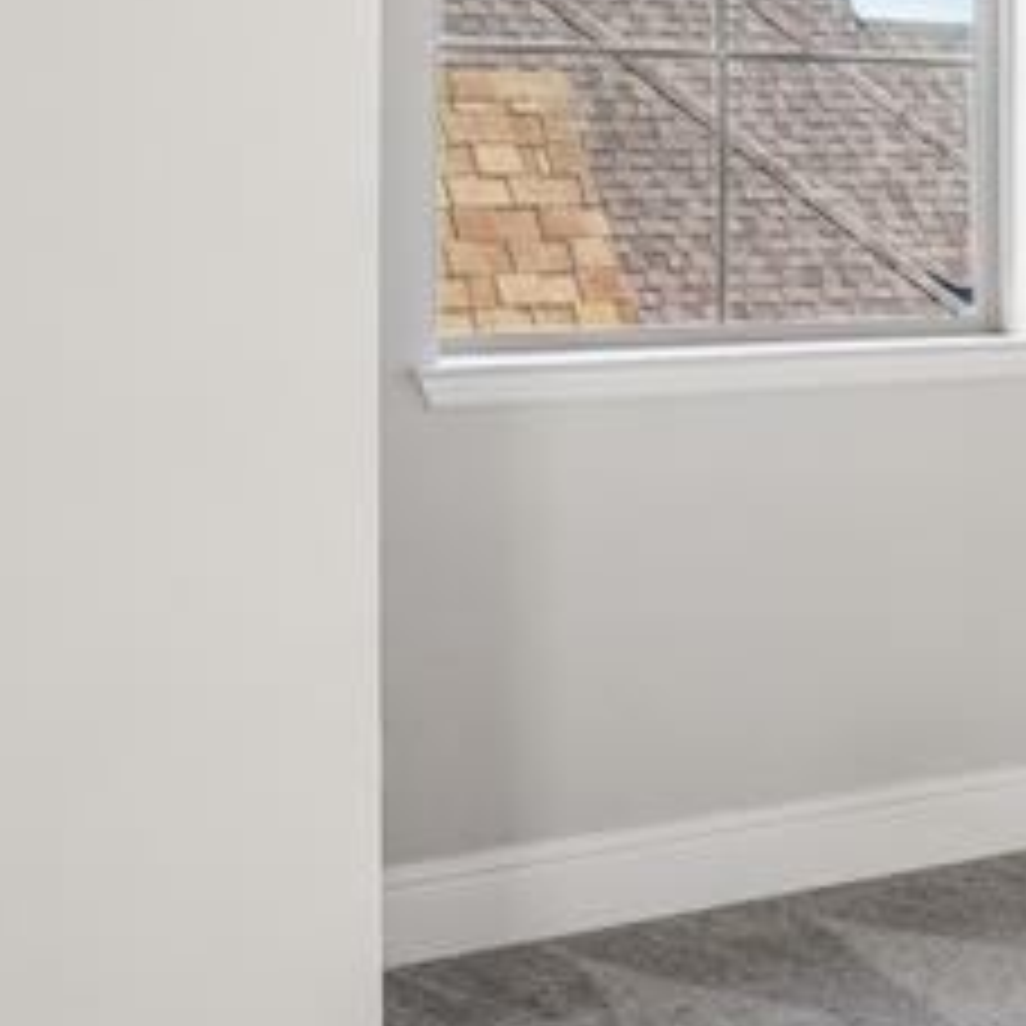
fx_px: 2747
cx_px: 1935
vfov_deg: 20.7
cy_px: 94
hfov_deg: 16.9
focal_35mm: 82
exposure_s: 1/25
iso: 400
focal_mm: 21.5
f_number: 8
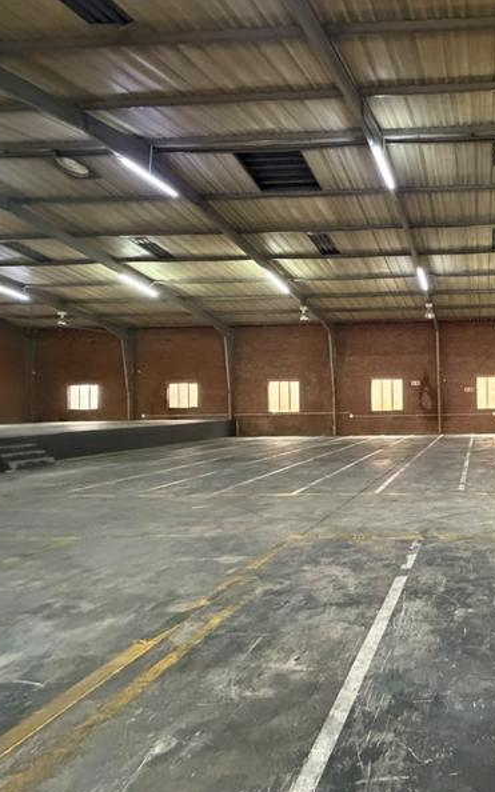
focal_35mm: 20
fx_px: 432
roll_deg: +2.7
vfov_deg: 85.1
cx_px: 470
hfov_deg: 50.8
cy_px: 399
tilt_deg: +1.4
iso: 1000
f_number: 2.2
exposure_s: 1/60
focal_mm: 2.22
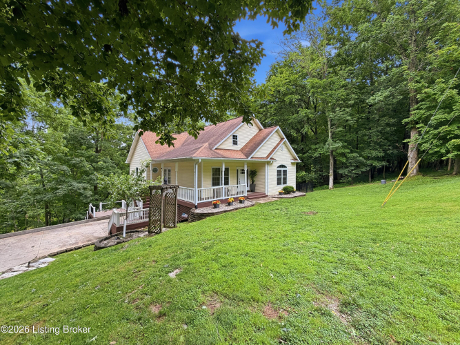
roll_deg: -0.6
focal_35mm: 14
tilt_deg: -1.7
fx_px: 186
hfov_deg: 102.1
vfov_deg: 85.7
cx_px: 230
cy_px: 172
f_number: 2.2
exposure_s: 1/121
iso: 50
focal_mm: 2.2
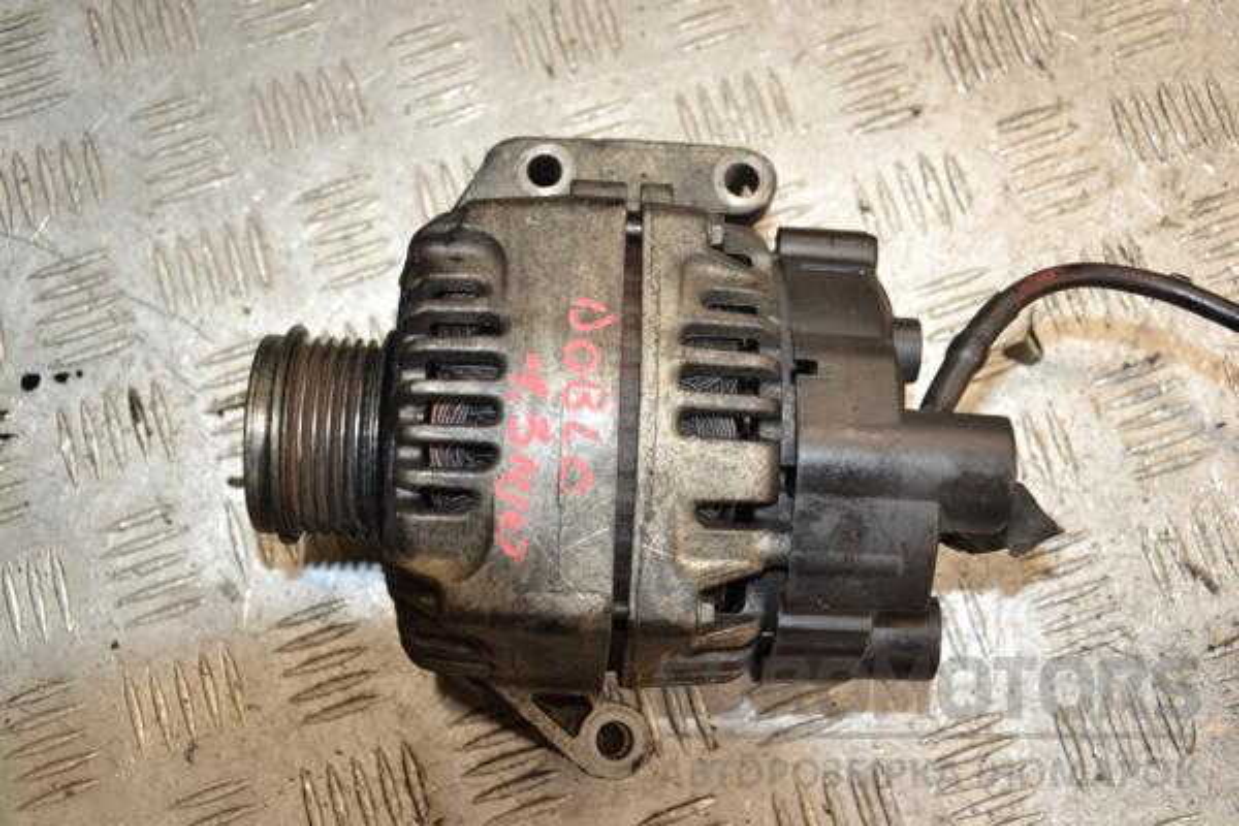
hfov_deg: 43.6
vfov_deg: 29.9
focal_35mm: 45
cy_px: 413
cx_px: 620
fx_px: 1549
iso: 800
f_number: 5
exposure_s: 1/160
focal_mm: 30
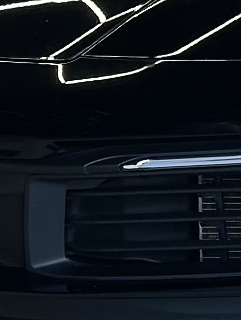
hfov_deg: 4.8
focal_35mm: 311
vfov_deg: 6.3
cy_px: -131
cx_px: 330
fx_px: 2885
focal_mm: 6.86
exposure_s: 1/149
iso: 80
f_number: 1.78
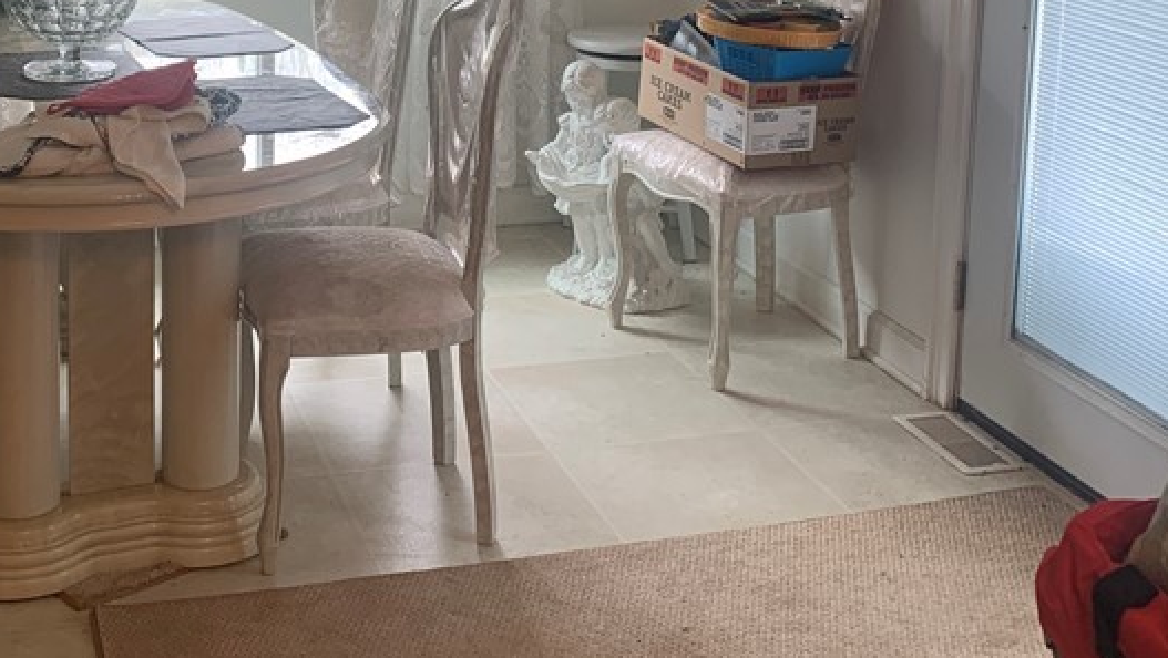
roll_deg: -0.6
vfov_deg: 21.1
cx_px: 401
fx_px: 1704
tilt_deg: -8.2
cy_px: 0
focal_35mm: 55
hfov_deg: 37.5
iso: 64
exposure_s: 1/60
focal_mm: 4.25
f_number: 1.8
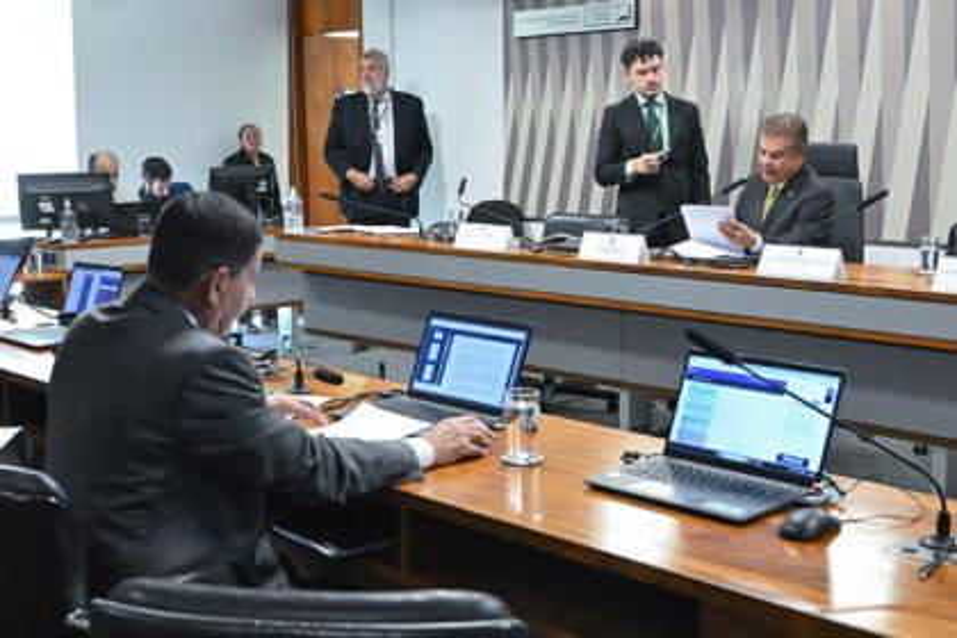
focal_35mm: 44
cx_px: 478
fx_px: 1170
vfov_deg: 30.5
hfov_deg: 44.5
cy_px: 319
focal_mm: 29.5
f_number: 4
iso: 4000
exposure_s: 1/200
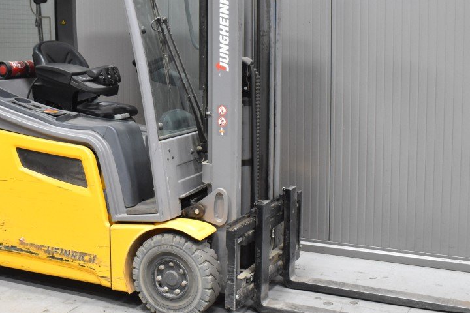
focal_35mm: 55
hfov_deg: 35.8
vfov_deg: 24.5
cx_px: 151
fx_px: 718
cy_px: 113
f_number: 4.5
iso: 1600
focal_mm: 22
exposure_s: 1/40
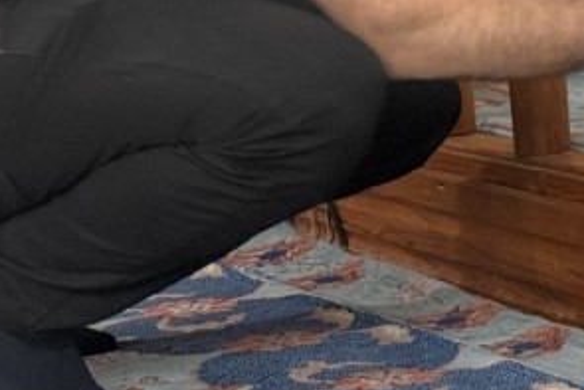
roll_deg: +2.3
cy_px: -162
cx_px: 713
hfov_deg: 11.6
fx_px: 2808
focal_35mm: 173
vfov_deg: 7.8
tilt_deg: -3.2
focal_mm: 6.76
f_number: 1.78
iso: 200
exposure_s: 1/50
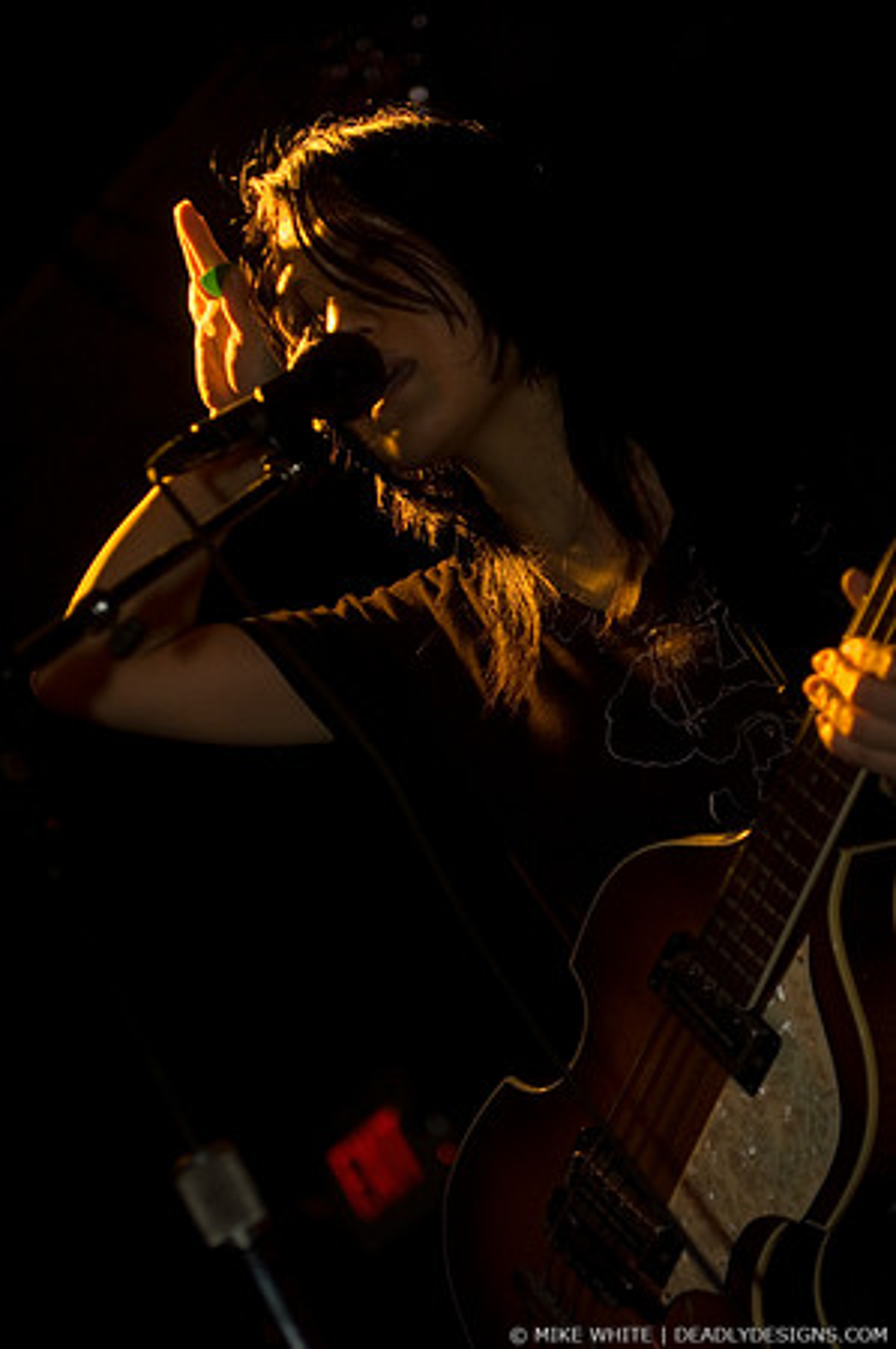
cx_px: 448
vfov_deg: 23.4
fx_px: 3255
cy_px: 674
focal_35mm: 87
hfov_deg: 15.7
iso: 800
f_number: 2.8
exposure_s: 1/50
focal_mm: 58
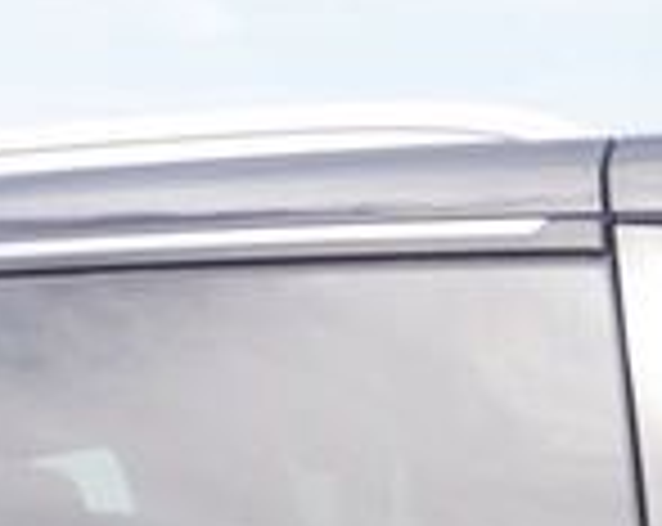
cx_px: 108
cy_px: 1443
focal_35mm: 226
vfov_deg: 6.4
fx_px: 4425
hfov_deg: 8.5
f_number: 6.3
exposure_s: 1/160
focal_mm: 23
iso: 100
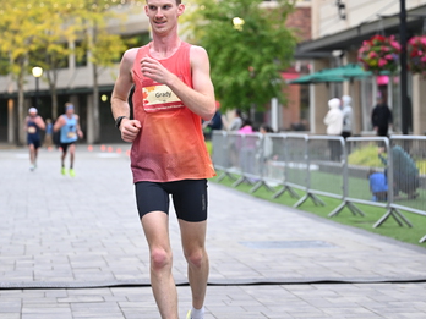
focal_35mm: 108
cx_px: 223
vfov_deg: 13.7
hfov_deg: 18.2
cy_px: 78
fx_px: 1329
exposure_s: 1/800
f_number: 2.8
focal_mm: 71
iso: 1600
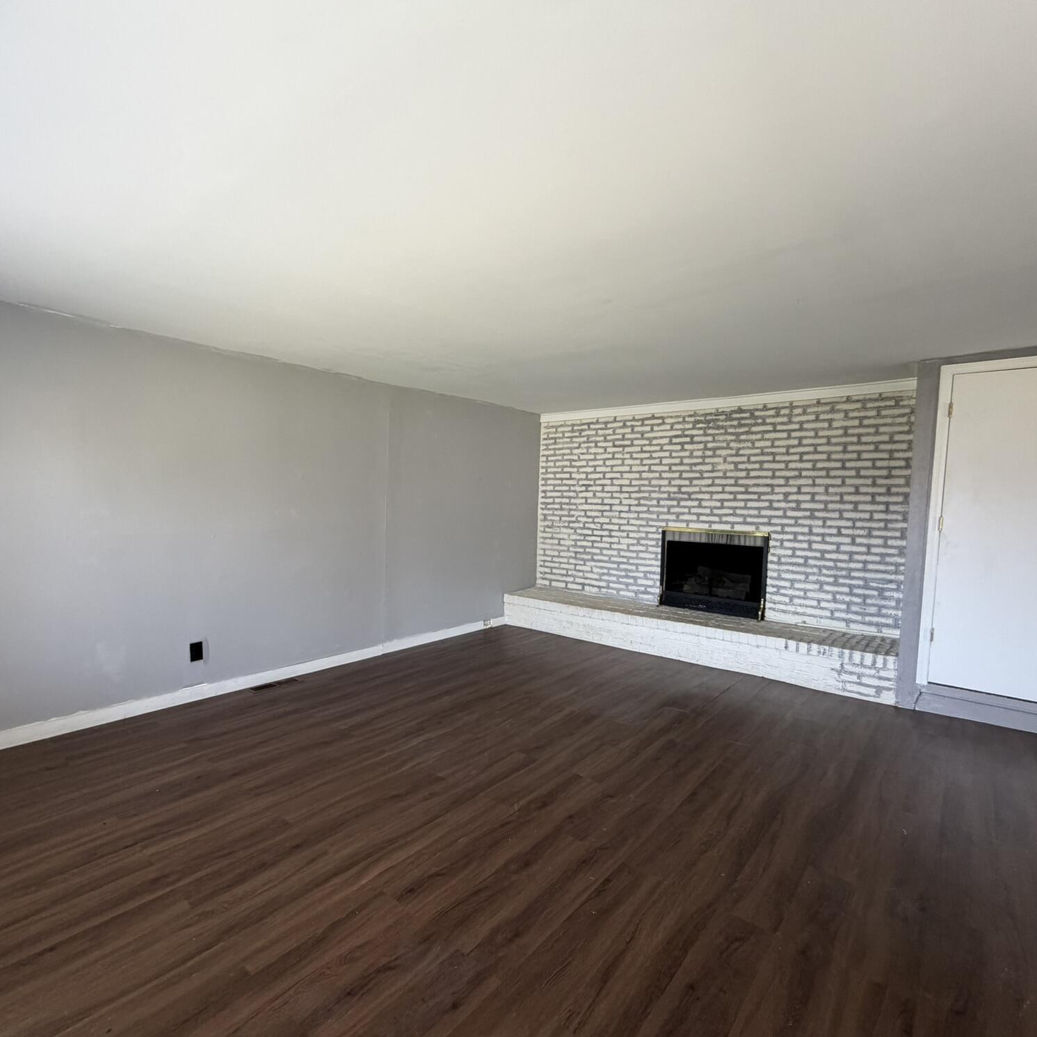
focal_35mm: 17
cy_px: 529
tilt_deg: -2.9
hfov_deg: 83.8
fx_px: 576
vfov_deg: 84.0
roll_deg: -0.9
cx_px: 479
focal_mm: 2.22
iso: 250
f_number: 2.2
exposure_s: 1/121
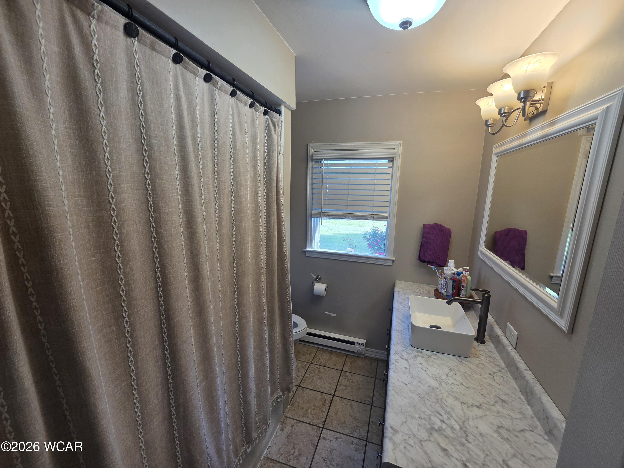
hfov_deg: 106.2
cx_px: 312
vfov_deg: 89.9
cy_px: 234
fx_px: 234
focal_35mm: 13
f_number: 2.2
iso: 100
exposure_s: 1/247
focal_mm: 2.2
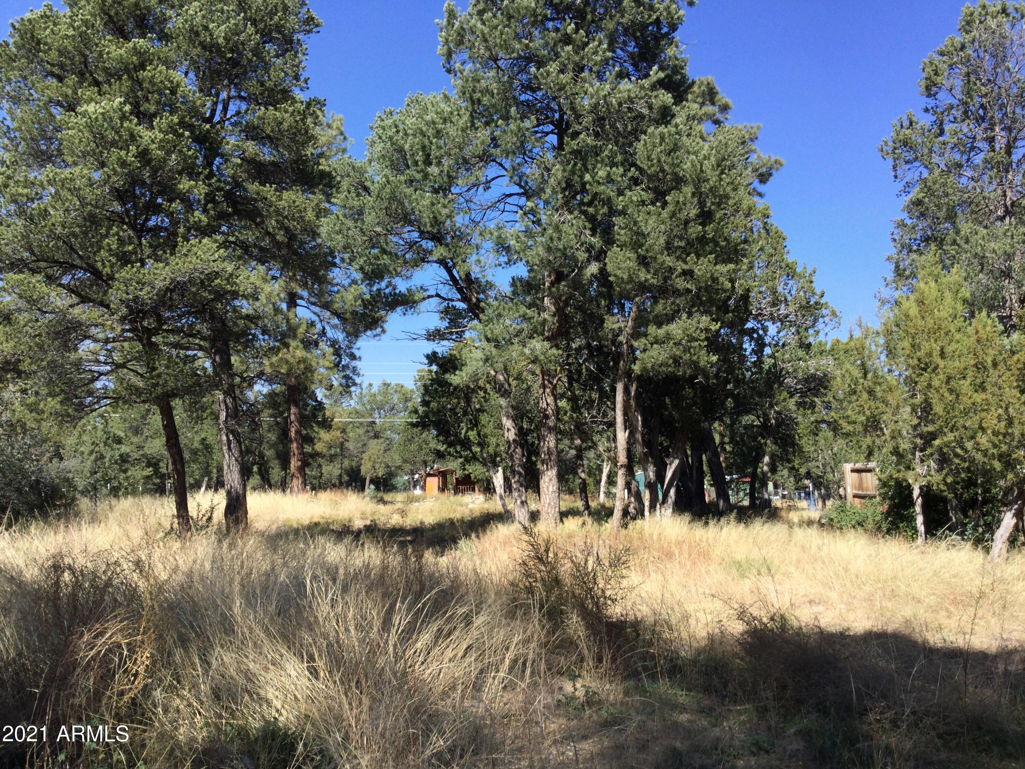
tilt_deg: +6.8
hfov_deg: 58.4
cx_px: 512
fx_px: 918
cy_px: 384
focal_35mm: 31
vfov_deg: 45.4
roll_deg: +0.3
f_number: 2.4
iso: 25
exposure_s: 1/641
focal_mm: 3.3
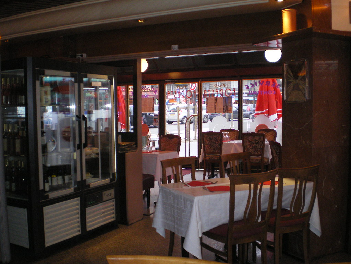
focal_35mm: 38
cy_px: 132
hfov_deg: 49.0
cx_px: 176
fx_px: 385
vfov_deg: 37.7
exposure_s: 1/60
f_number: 3.1
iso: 320
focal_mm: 6.3
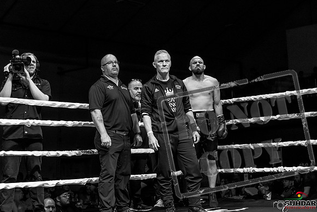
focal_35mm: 70
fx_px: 617
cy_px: 106
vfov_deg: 19.5
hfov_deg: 28.8
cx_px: 158
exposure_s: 1/1000
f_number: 4
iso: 4000
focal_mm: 70
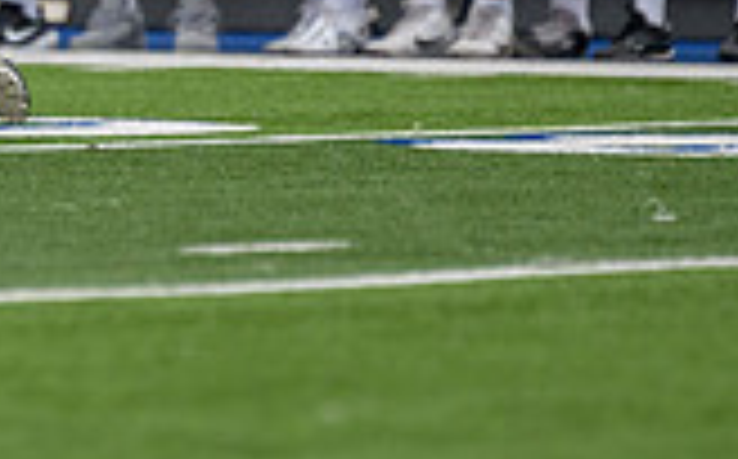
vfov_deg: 1.2
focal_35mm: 1082
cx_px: -63
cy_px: -209
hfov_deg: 1.9
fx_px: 21732
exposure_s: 1/800
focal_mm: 300
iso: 560
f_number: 2.8
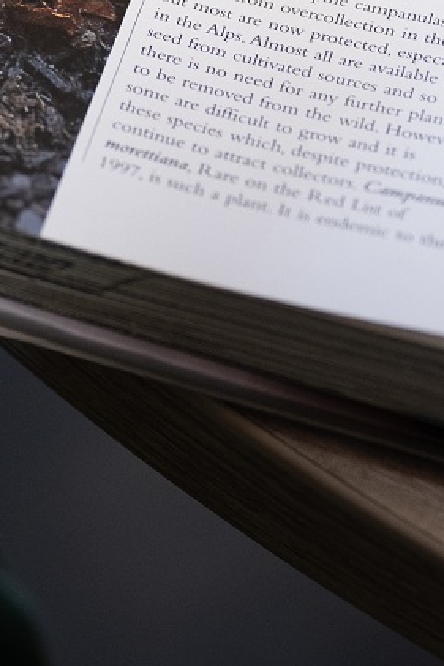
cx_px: -10
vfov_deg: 9.5
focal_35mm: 215
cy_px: 98
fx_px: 3980
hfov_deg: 6.4
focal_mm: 50
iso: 800
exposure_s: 1/125
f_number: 2.2
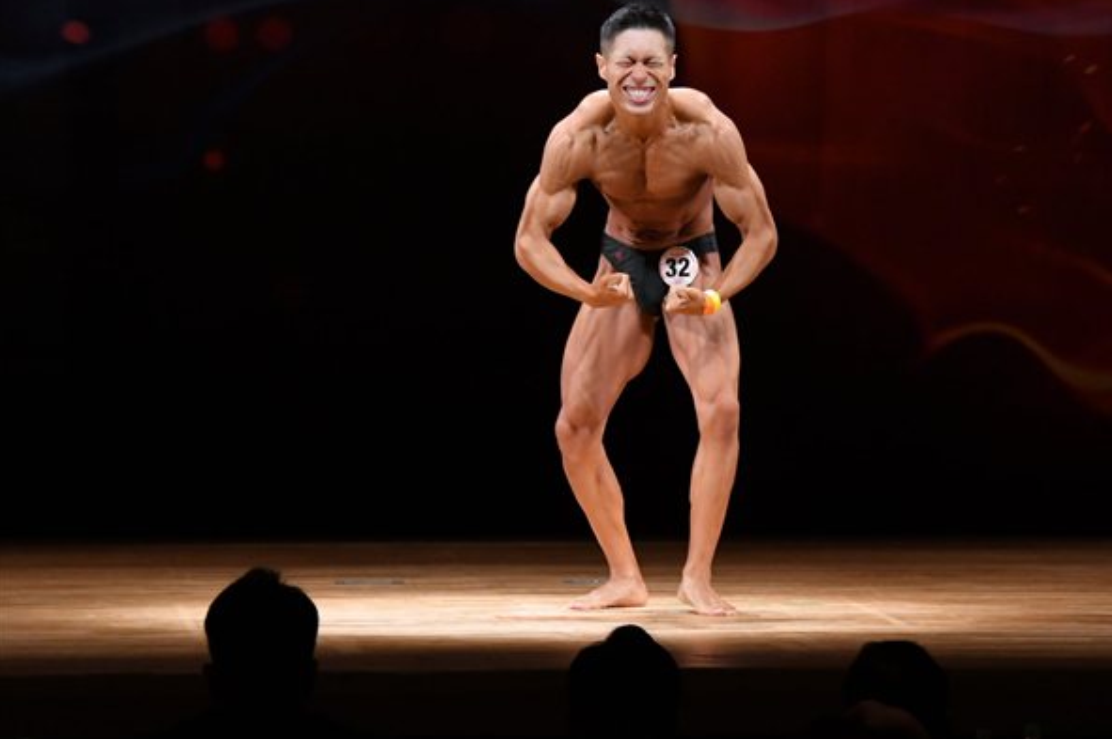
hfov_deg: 7.8
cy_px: 288
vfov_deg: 5.2
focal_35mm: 265
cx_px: 727
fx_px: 8179
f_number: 5.6
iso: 3200
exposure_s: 1/400
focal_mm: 135
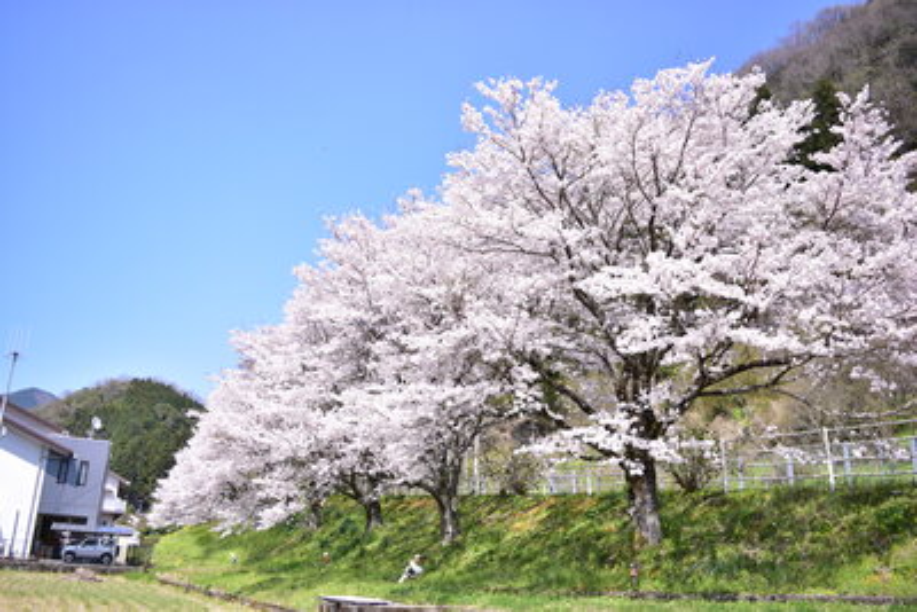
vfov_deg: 48.0
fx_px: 688
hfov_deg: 67.4
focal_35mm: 27
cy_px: 306
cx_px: 458
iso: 320
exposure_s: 1/1600
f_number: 4
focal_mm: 18
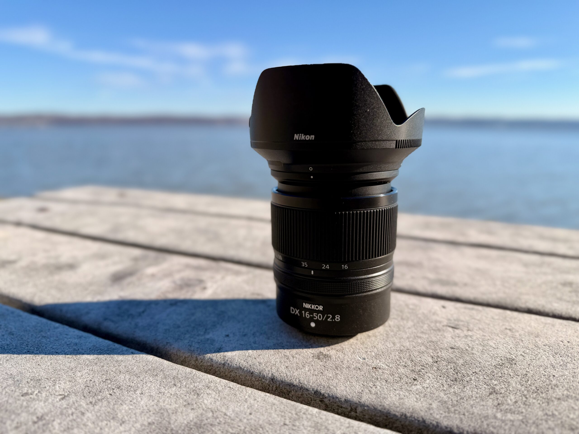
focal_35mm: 24
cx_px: 290
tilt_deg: -12.4
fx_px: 401
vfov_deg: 56.8
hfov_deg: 71.6
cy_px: 217
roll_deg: +0.9
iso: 80
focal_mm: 6.76
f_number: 1.78
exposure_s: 1/2525
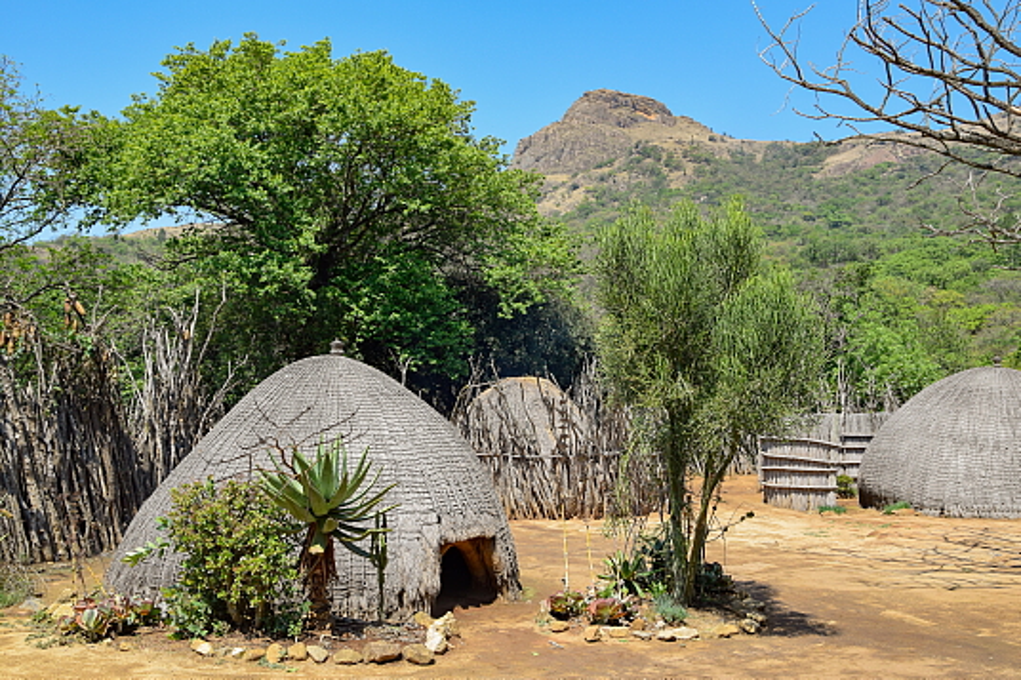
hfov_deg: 53.1
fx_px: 1021
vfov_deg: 36.9
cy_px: 340
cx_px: 510
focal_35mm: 36
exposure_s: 1/250
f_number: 8
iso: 200
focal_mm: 24
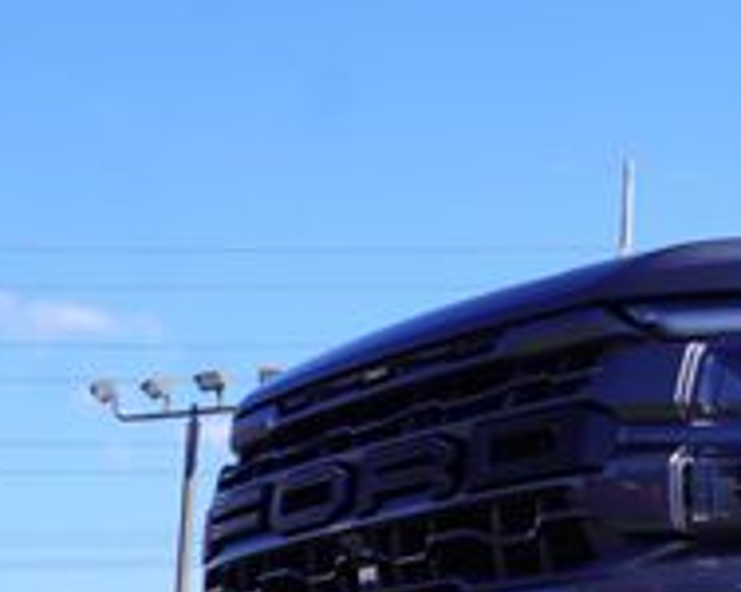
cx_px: 1234
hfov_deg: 15.5
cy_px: 639
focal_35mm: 111
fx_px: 2423
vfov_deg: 13.6
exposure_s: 1/125
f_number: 9
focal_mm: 23
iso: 100
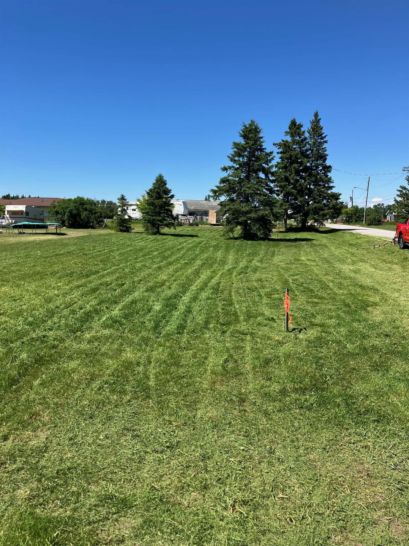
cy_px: 273
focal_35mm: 28
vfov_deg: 63.4
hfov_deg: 49.7
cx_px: 204
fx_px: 441
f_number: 1.8
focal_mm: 3.99
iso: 32
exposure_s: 1/1736
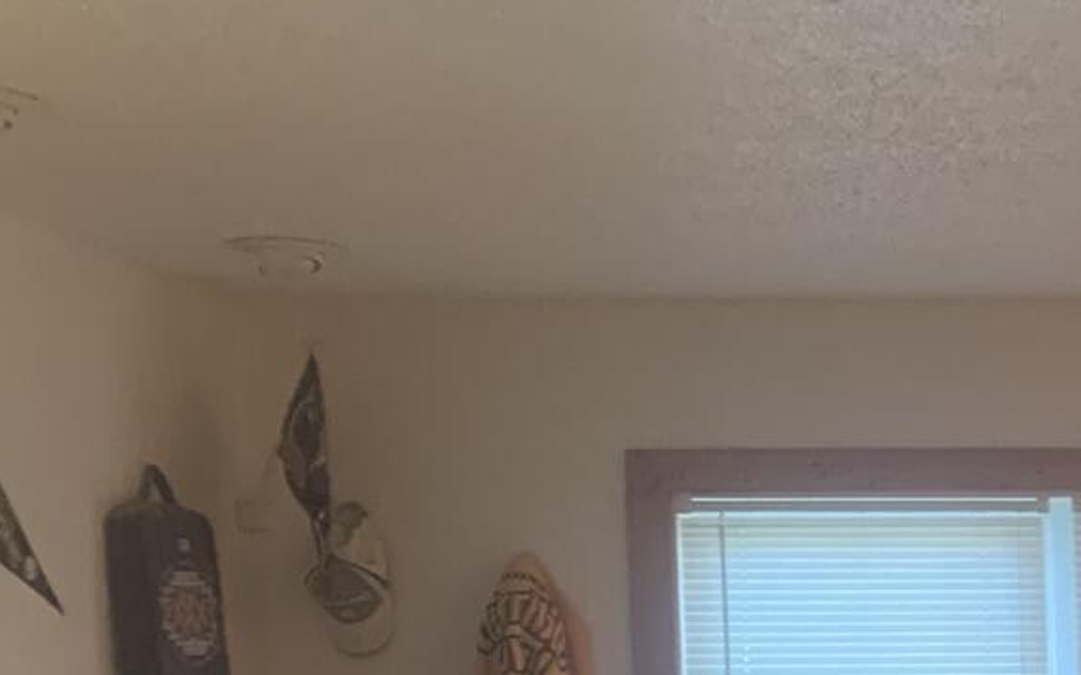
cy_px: 935
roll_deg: +0.9
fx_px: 2916
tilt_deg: -3.6
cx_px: 1491
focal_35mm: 99
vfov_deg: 12.7
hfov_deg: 19.1
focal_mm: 4.25
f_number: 1.8
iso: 320
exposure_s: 1/60
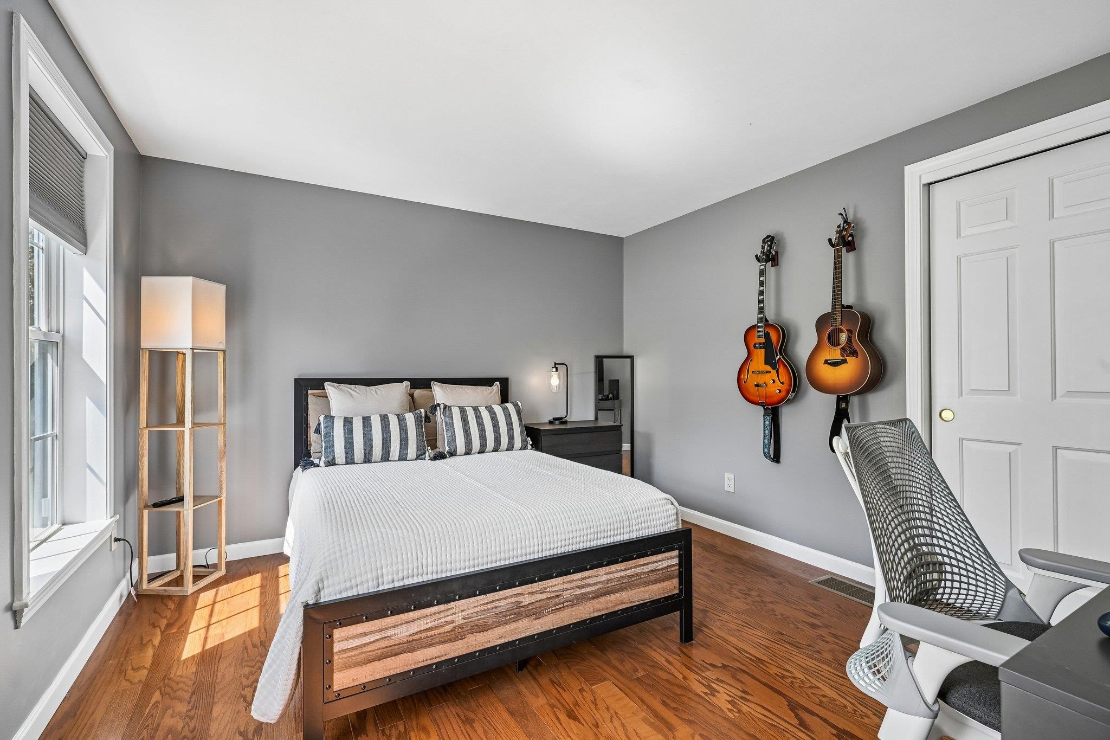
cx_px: 555
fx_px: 493
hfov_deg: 96.7
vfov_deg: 73.7
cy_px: 370
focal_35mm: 16
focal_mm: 16
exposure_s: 1/80
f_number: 8
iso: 400
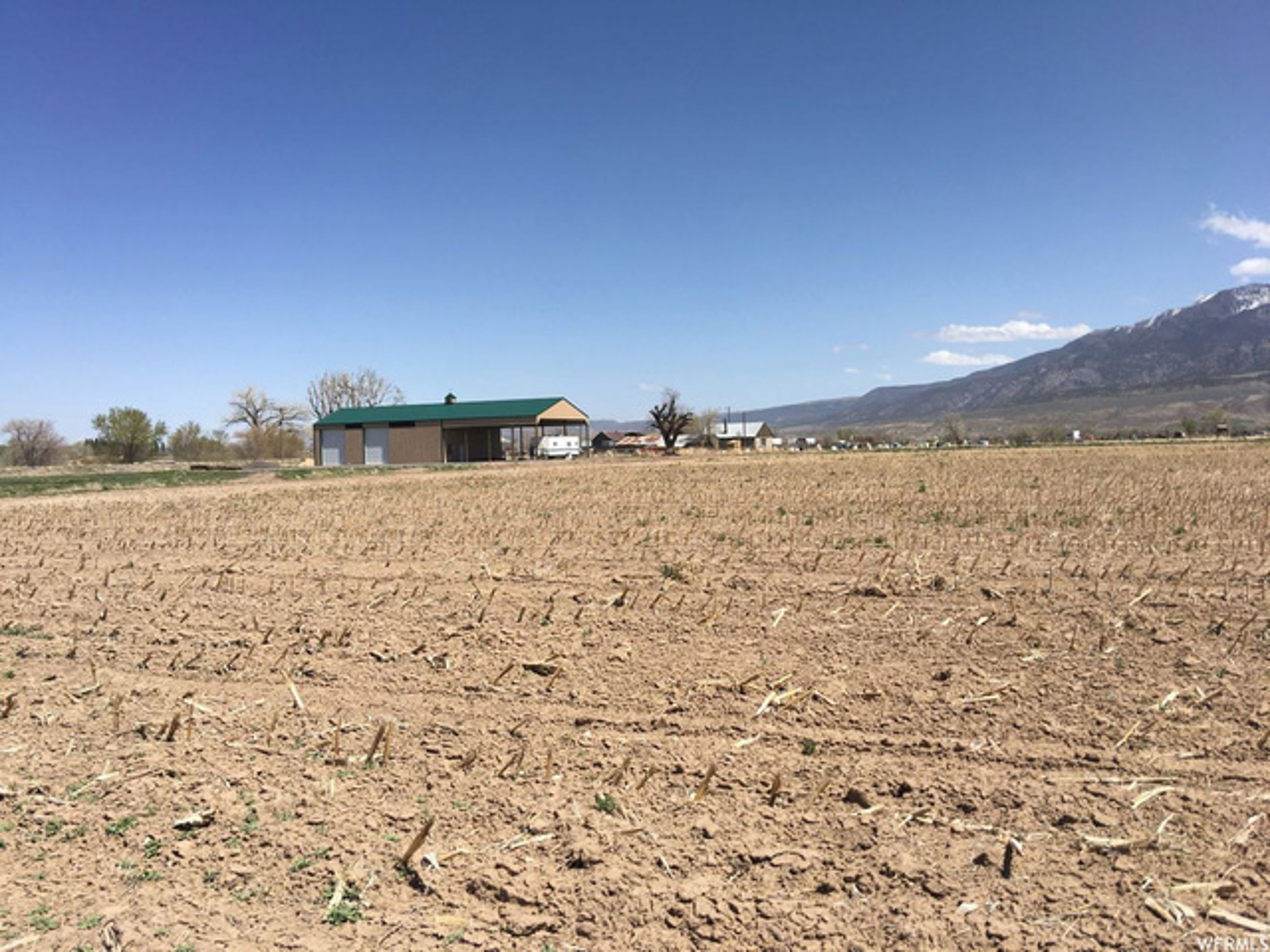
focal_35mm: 29
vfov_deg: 48.2
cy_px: 476
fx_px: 1064
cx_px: 635
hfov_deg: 61.7
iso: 25
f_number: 2.2
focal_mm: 4.15
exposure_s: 1/2137
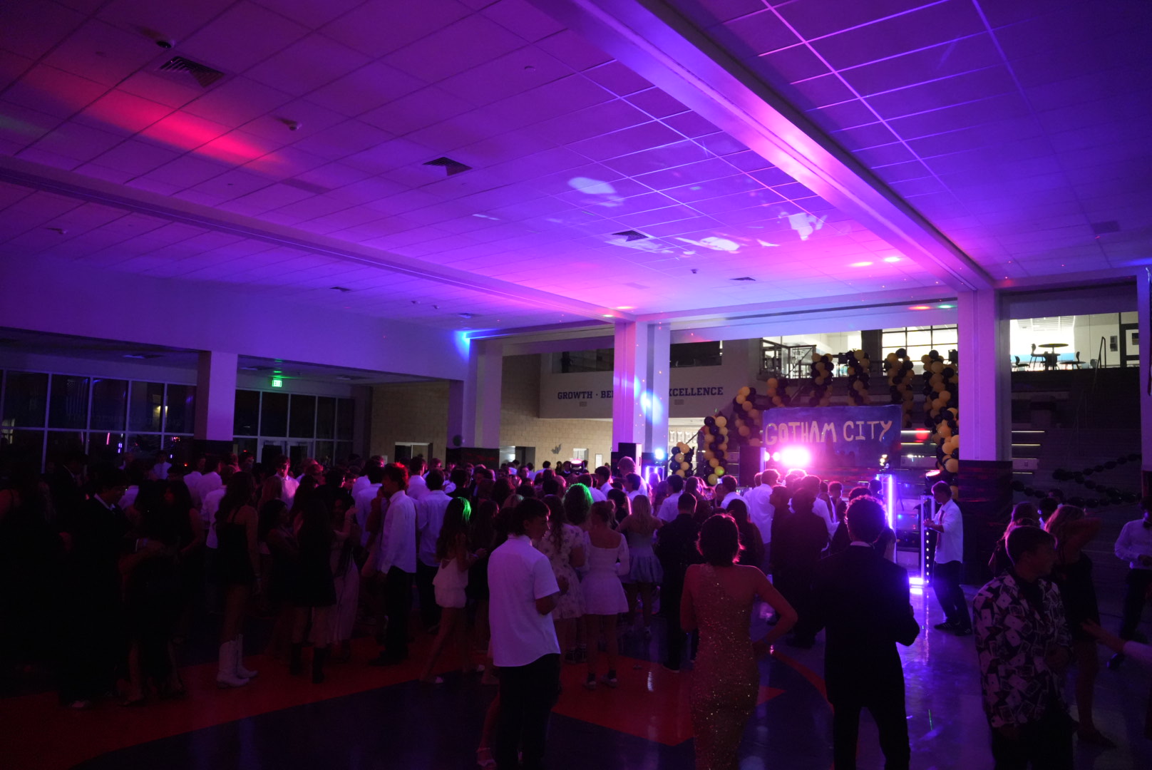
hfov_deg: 70.8
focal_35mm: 25
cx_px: 576
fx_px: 810
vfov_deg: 50.8
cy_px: 385
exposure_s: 1/160
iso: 12800
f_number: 2.8
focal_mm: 25.3
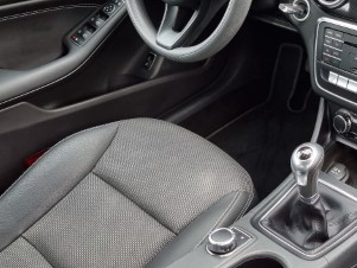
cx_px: 285
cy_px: 45
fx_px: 526
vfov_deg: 27.9
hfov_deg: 36.2
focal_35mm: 51
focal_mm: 6.7
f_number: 1.8
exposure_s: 1/120
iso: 200
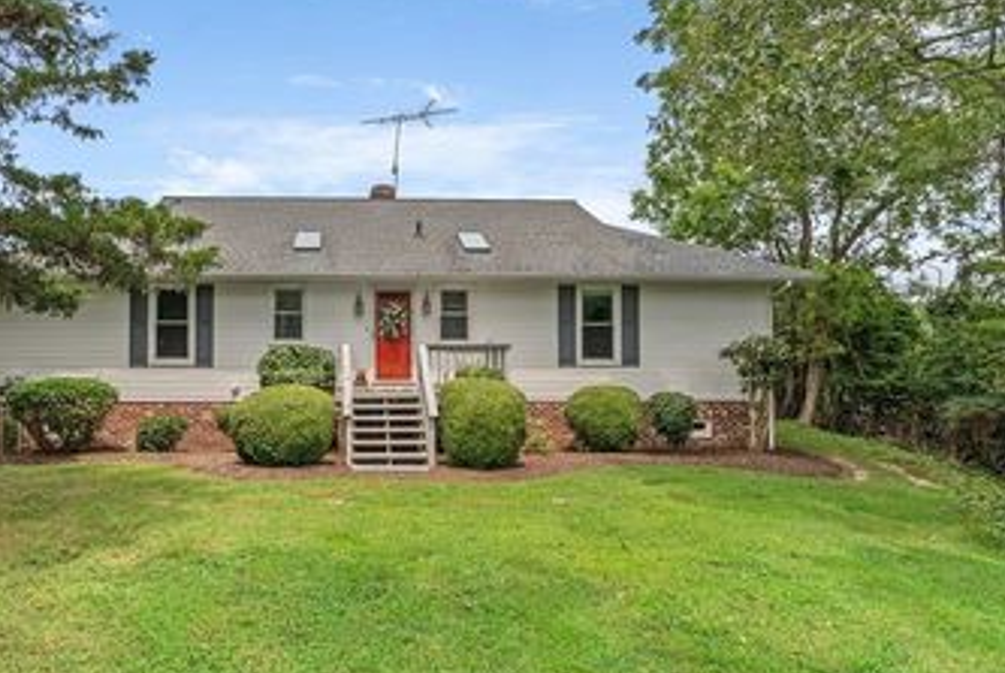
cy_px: 341
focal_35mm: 24
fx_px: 671
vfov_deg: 53.3
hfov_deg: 72.1
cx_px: 362
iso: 800
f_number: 8
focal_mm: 16
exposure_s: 1/500
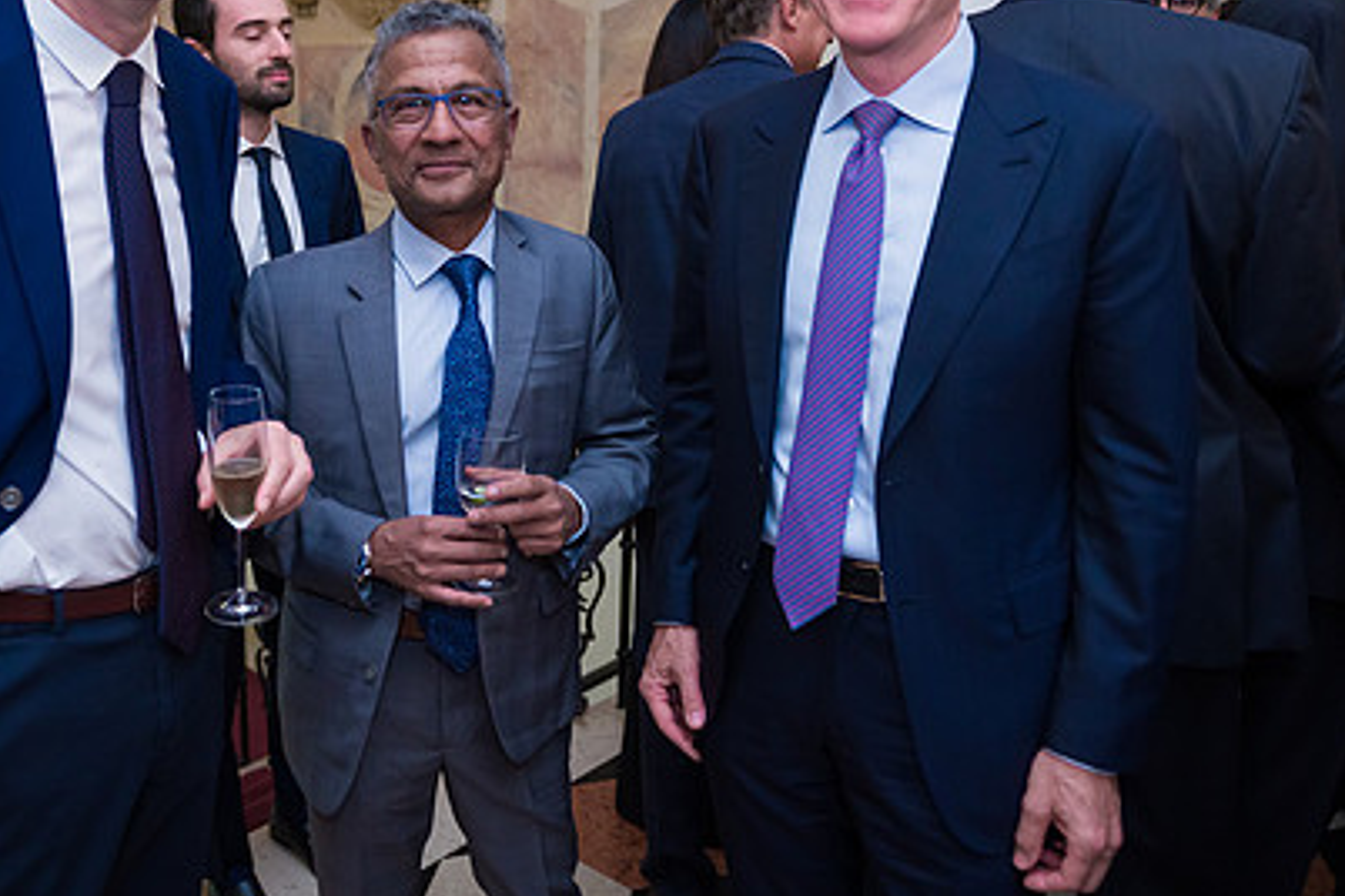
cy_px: 301
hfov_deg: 53.2
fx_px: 1308
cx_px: 433
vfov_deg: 37.5
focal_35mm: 35
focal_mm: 24
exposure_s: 1/200
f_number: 3.2
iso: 1600
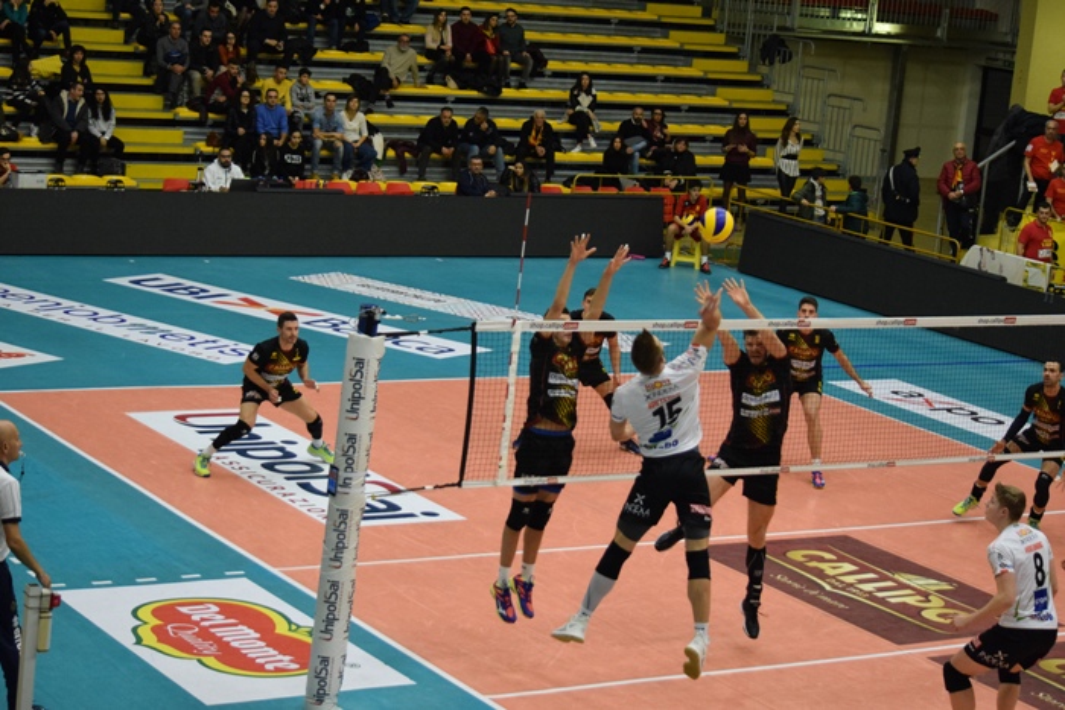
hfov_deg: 24.6
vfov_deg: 16.6
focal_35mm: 82
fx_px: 2441
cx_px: 532
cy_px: 355
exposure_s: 1/400
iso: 3200
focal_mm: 55
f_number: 4.5
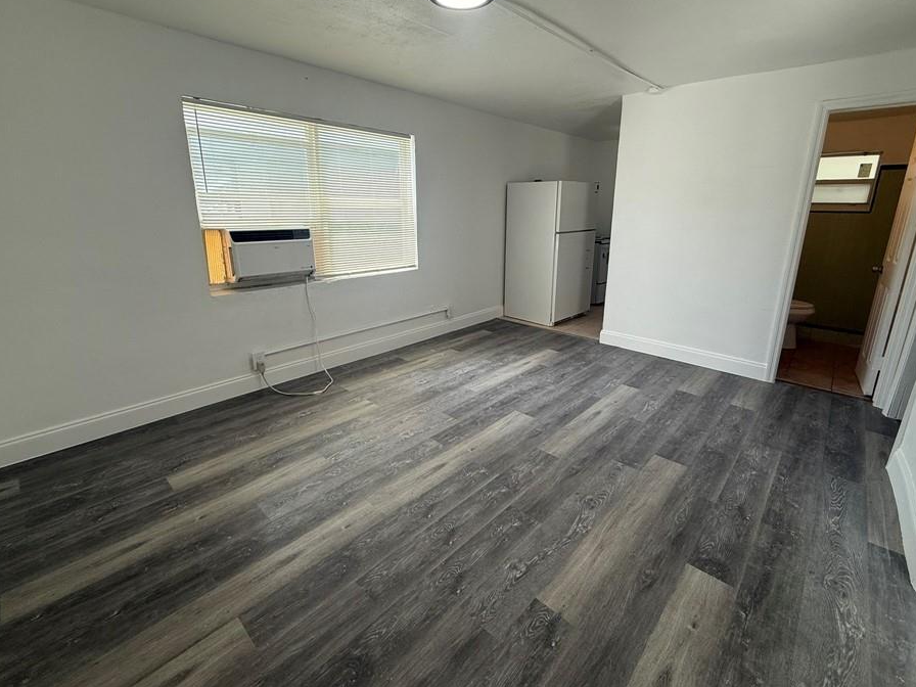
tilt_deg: -14.1
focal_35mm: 16
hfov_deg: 94.4
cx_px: 479
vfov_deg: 77.9
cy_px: 312
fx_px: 423
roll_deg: -0.4
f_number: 2.2
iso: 64
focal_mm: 2.22
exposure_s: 1/120
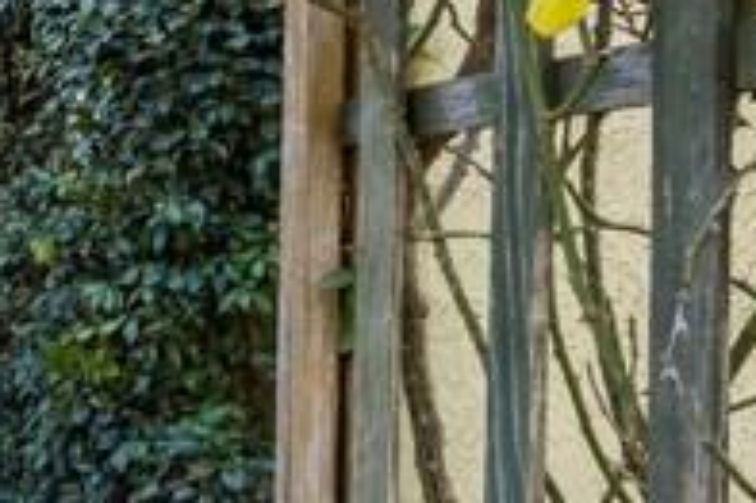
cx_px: -353
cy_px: 186
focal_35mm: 52
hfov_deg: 27.5
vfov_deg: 25.9
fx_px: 1091
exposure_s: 1/15
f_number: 11
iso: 250
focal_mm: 16
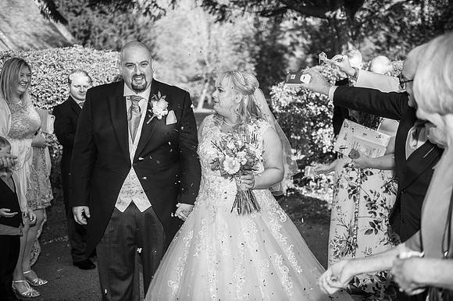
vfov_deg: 27.0
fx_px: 629
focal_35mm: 50
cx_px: 226
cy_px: 150
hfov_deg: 39.6
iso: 200
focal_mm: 50
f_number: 2.8
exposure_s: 1/1000
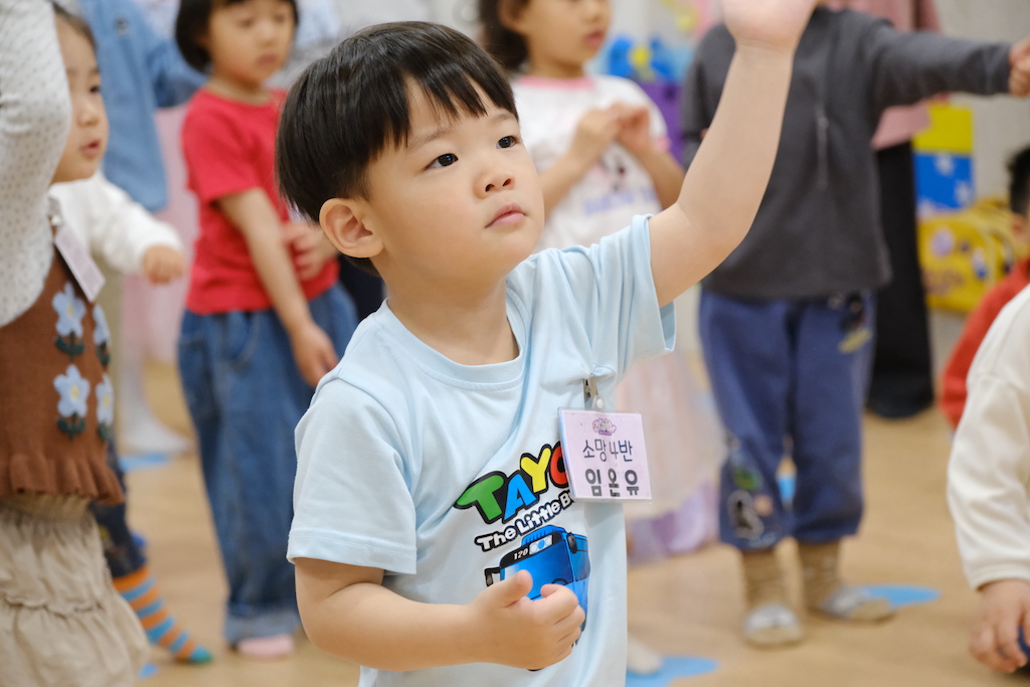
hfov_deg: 19.5
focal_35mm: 105
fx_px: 3004
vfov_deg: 13.0
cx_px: 515
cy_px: 344
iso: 3200
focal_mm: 70
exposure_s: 1/125
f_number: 4
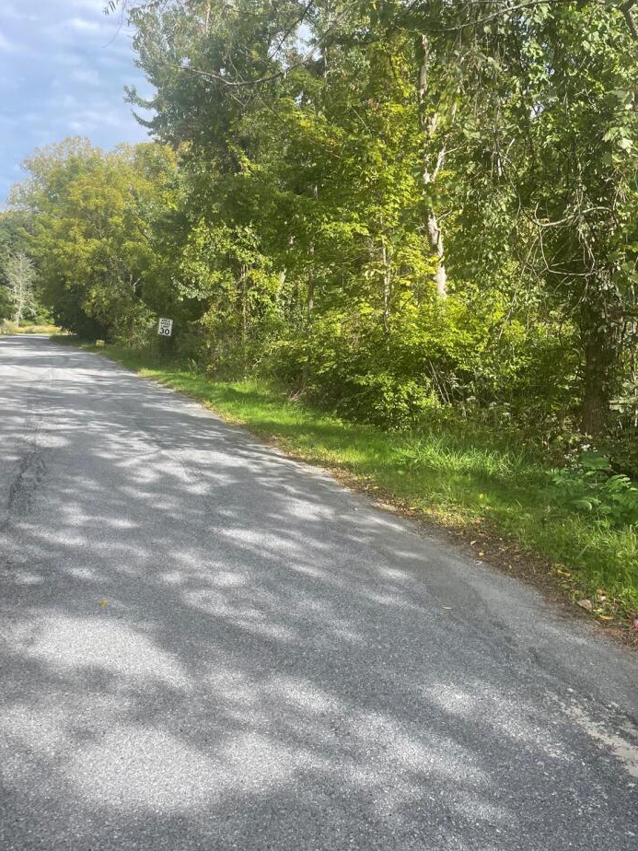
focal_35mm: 27
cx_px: 321
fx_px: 664
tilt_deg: -7.1
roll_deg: -1.1
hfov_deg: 51.4
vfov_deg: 65.3
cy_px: 439
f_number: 1.6
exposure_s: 1/1159
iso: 32
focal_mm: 4.2
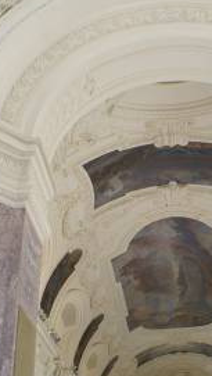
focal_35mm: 50
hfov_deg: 23.6
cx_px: 178
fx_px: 498
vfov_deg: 40.7
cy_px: 255
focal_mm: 18
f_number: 5.6
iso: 100
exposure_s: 1/20
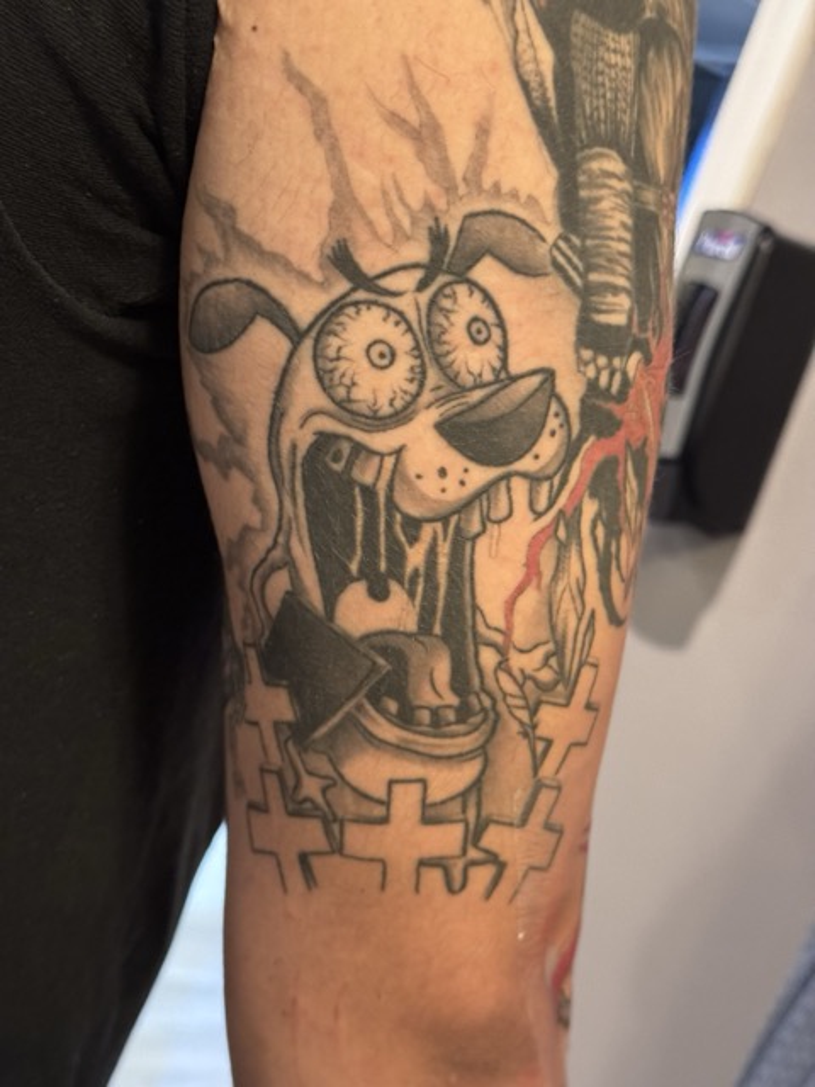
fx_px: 1507
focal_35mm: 48
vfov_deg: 39.7
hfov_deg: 30.3
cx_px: 408
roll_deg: -19.9
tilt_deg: -9.9
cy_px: 544
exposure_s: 1/40
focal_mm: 6.76
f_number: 1.78
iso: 400
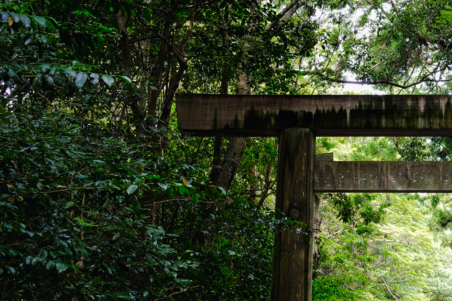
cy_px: 144
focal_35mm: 68
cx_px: 265
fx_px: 854
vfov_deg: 20.0
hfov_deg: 29.6
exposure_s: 1/60
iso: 640
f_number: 8
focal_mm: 35
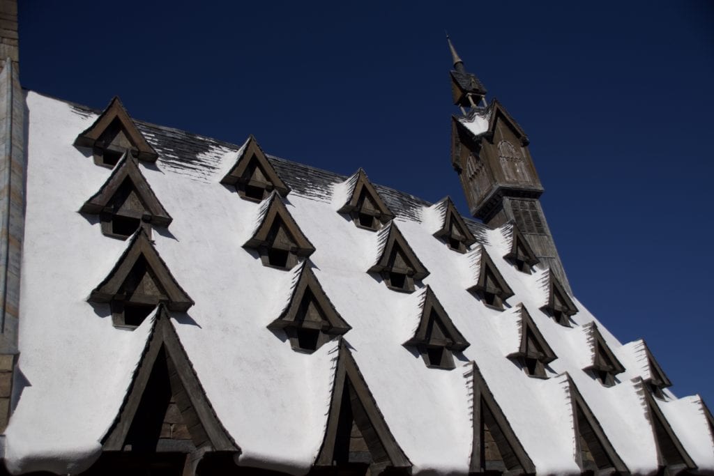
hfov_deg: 49.5
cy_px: 238
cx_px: 357
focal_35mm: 39
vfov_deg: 34.2
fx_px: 774
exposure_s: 1/3200
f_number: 5
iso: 100
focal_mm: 26
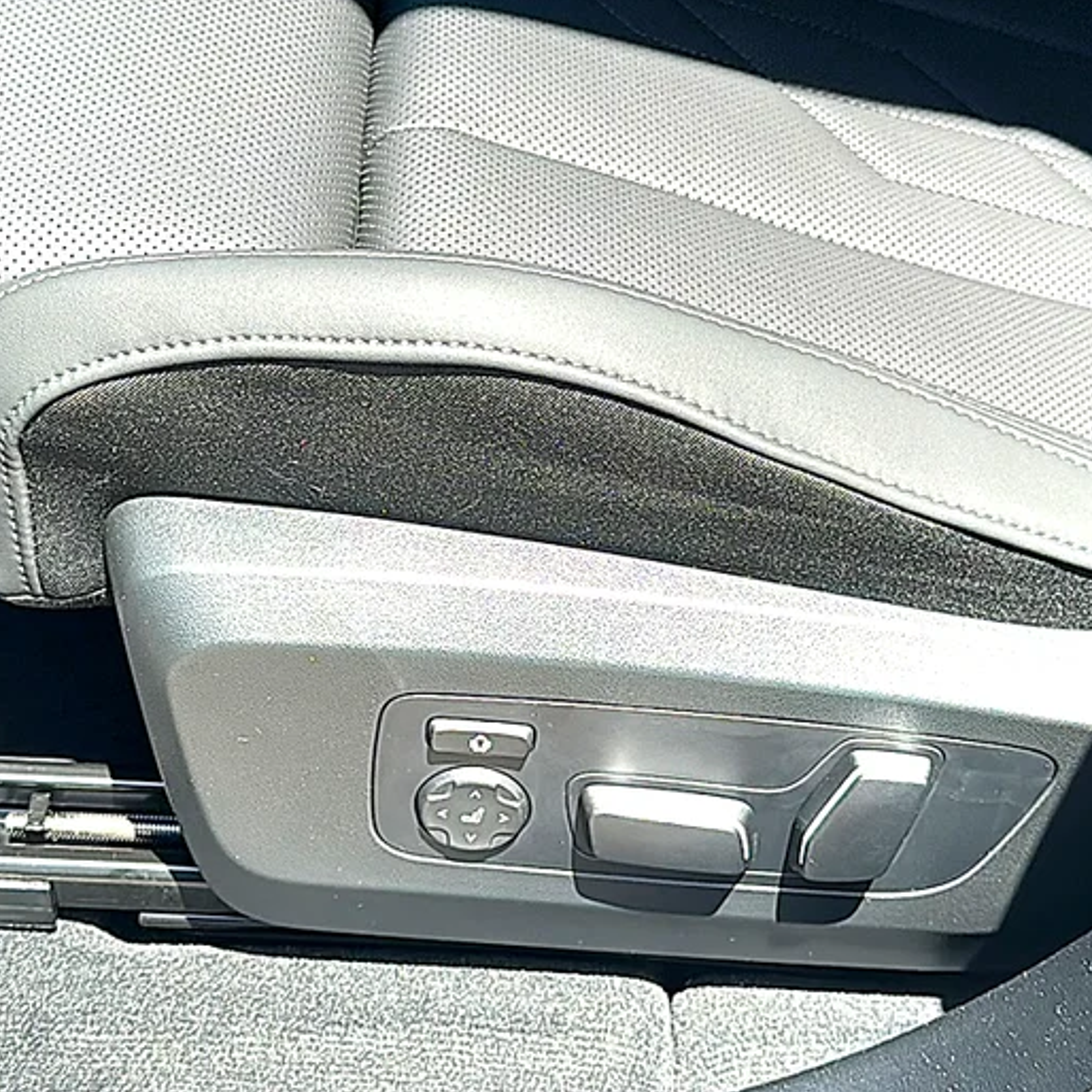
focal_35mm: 53
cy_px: 551
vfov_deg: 32.2
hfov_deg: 32.2
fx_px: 1892
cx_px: 531
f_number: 1.78
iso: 80
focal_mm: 6.86
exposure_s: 1/710
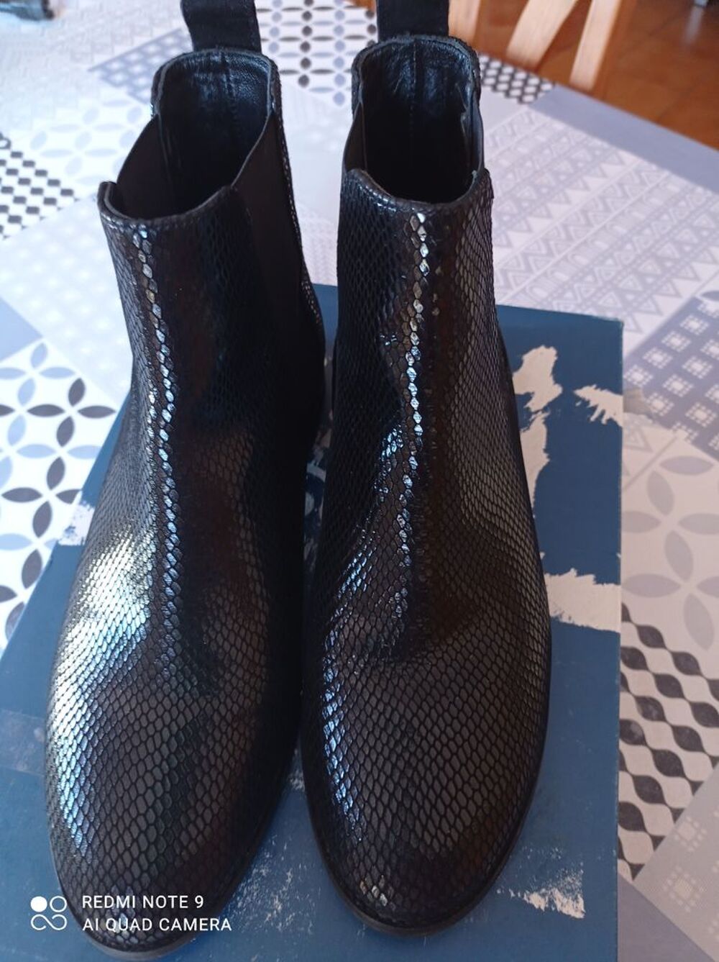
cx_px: 360
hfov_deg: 49.7
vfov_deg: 63.5
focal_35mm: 28
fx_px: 777
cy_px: 481
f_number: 1.79
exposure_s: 1/25
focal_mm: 4.7
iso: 397
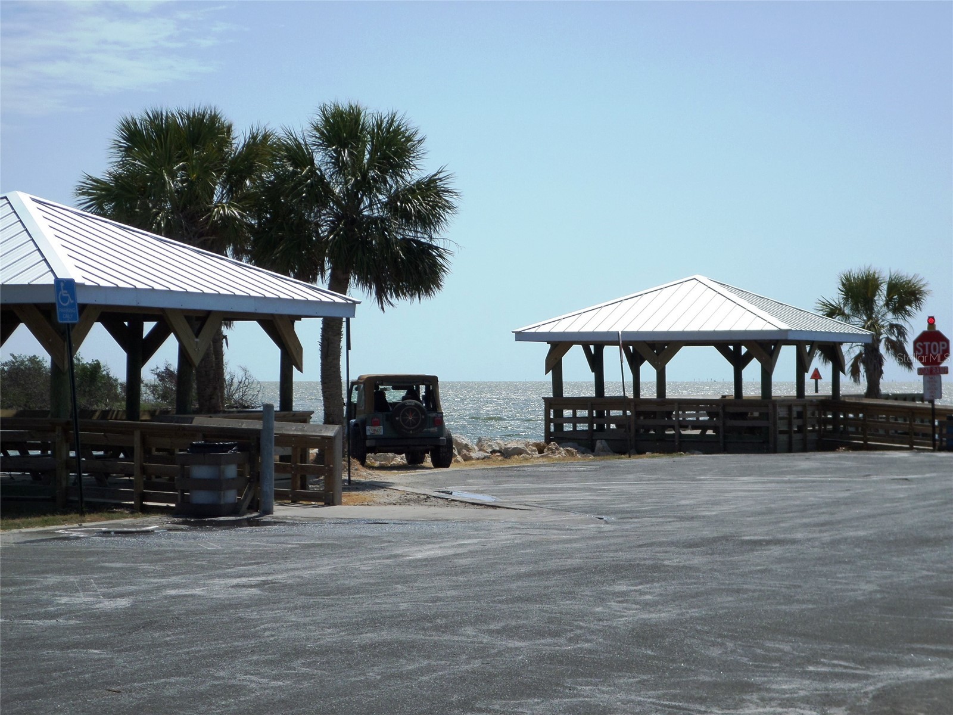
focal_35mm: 81
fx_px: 2230
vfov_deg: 18.2
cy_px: 358
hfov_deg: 24.1
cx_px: 476
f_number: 4.7
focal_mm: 14.6
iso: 80
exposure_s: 1/1000
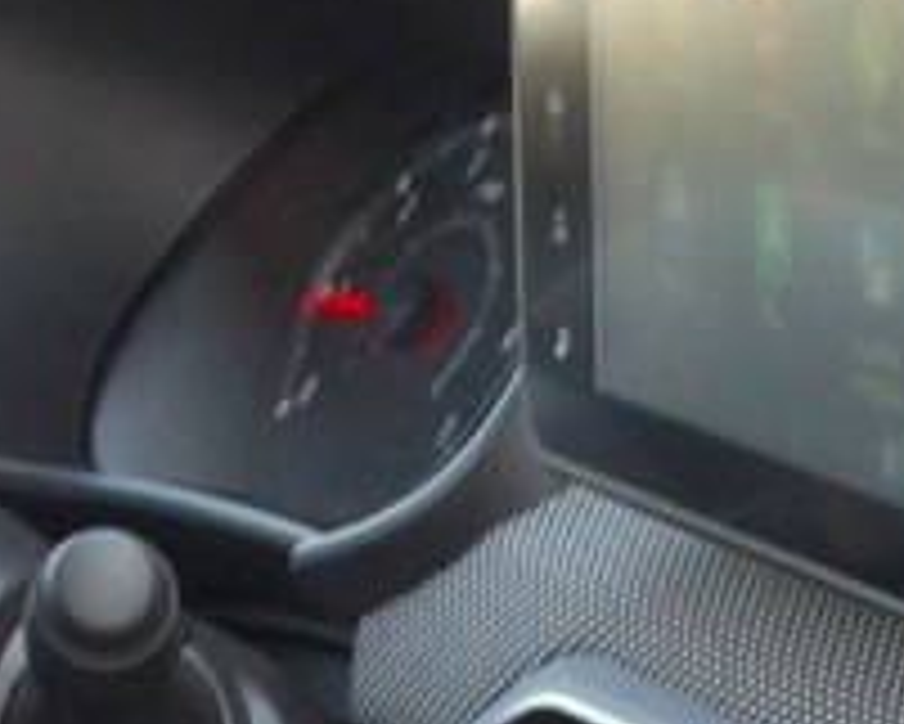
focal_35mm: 379
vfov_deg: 4.1
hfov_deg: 5.1
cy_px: 1192
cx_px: 1223
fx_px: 10140
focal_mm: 45
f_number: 5.3
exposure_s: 1/100
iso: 400
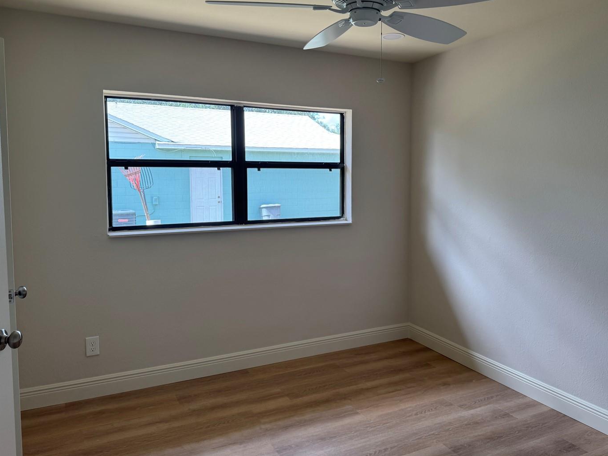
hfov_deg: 63.3
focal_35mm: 28
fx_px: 492
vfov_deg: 49.7
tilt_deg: -4.0
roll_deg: -0.3
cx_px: 338
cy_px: 216
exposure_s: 1/167
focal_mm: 6.76
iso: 64
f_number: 1.78
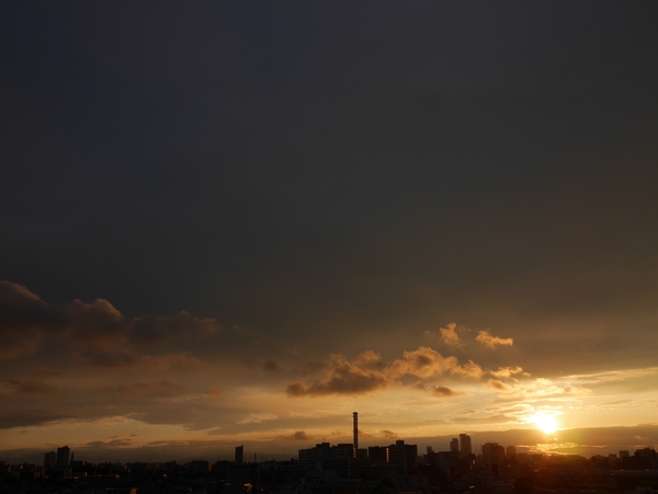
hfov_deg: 51.3
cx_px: 329
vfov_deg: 39.7
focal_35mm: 36
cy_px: 247
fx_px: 685
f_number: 7.1
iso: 200
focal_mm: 18
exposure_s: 1/250
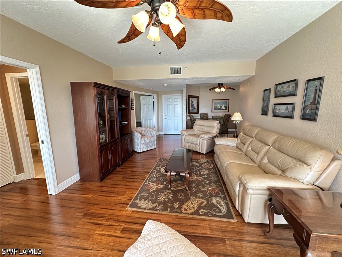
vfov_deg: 85.7
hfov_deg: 102.1
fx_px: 138
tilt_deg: -8.5
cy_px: 128
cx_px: 171
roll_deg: +0.1
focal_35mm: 14
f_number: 2.2
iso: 320
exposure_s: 1/60
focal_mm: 2.22
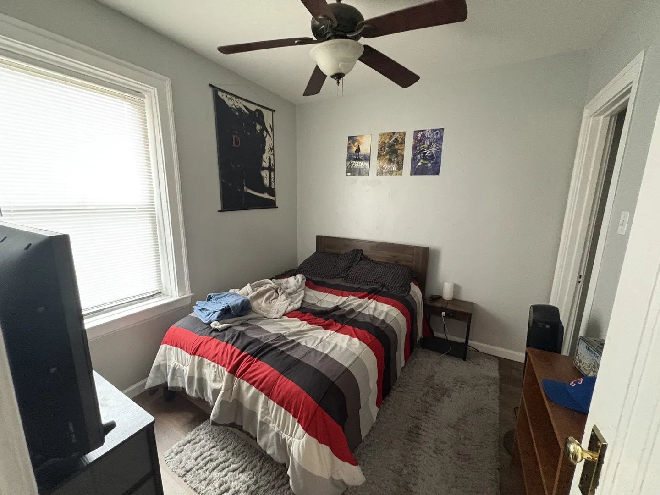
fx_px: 267
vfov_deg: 85.7
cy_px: 248
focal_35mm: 14
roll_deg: -0.3
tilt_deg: -9.8
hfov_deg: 102.1
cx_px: 330
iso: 640
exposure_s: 1/40
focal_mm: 2.22
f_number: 2.2
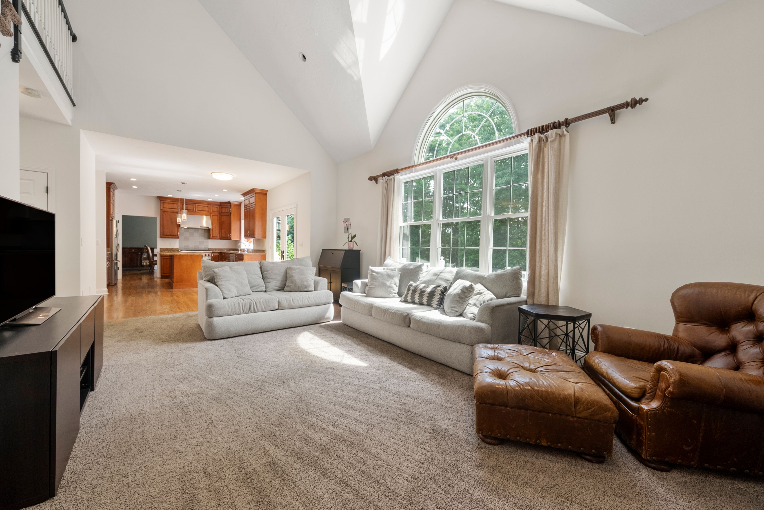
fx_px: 297
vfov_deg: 81.3
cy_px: 255
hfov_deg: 104.2
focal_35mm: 14
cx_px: 382
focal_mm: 14
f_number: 9
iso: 250
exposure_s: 1/6
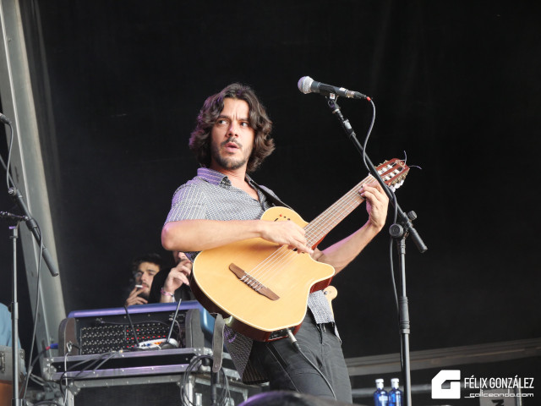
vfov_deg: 12.3
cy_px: 203
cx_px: 270
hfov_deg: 16.4
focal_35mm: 120
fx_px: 1875
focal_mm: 60
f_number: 5.6
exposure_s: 1/125
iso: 1000
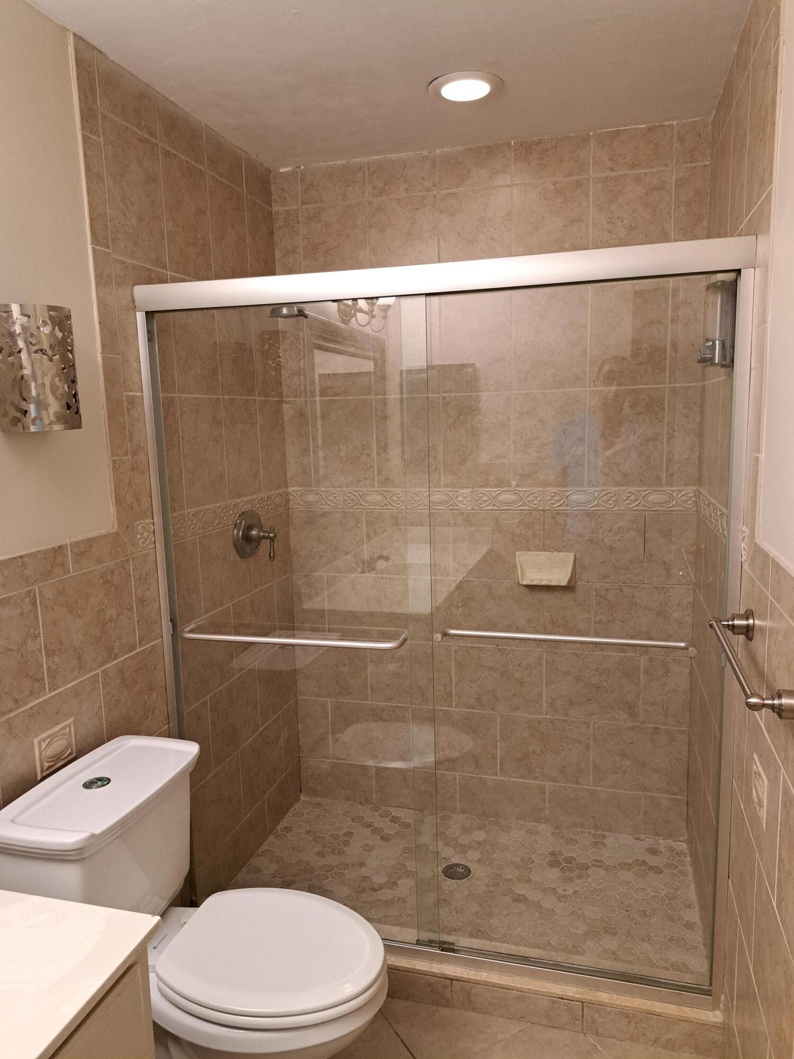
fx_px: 734
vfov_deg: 71.6
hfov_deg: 56.8
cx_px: 397
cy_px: 530
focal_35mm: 24
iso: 320
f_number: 1.8
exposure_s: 1/60
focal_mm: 5.23
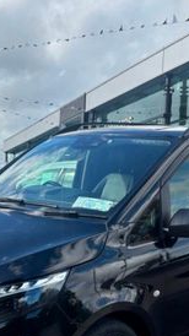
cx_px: 42
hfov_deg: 19.2
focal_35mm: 62
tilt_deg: -2.0
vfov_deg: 33.4
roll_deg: -1.7
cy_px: 235
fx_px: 553
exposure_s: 1/1667
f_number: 1.6
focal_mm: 5.96
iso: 50
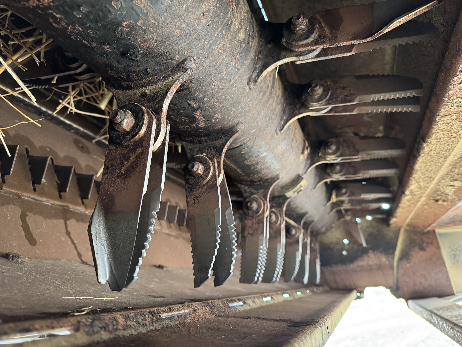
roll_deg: +12.7
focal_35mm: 24
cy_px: 174
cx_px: 231
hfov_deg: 71.6
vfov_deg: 56.8
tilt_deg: +19.0
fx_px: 320
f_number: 1.78
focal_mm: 6.76
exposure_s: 1/60
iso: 800
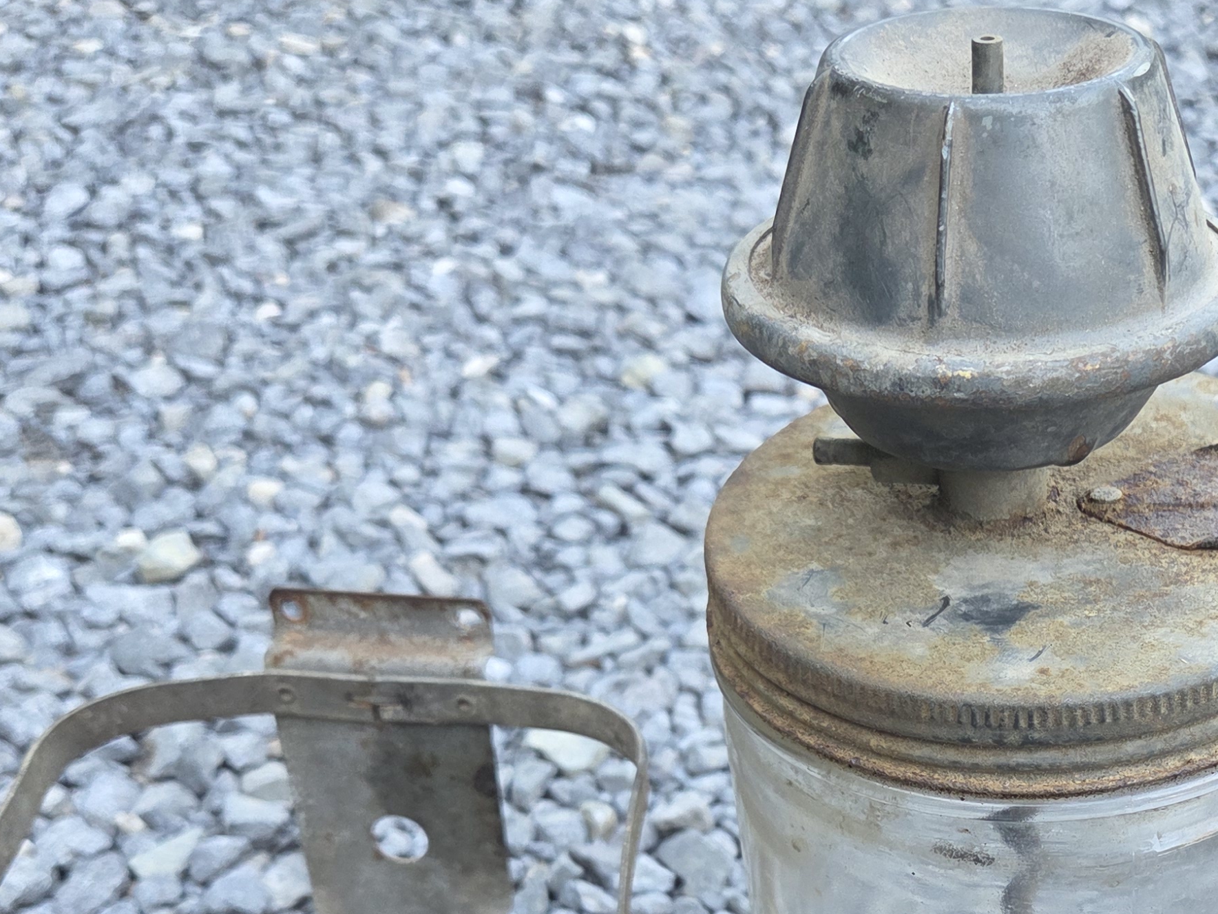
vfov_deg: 26.8
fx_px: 1830
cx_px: 943
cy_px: 873
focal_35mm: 52
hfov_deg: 35.8
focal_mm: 5.4
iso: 160
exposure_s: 1/180
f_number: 1.8
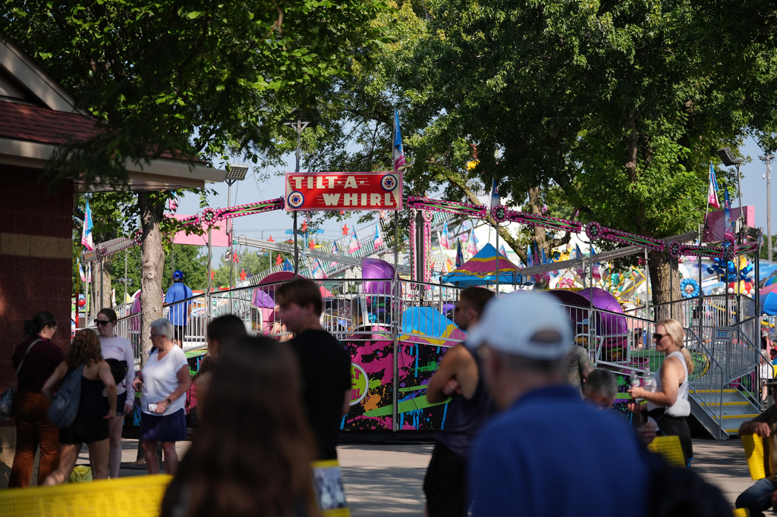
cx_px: 388
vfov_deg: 15.2
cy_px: 258
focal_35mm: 90
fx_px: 1942
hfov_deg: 22.6
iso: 400
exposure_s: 1/6400
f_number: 2.8
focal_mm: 90
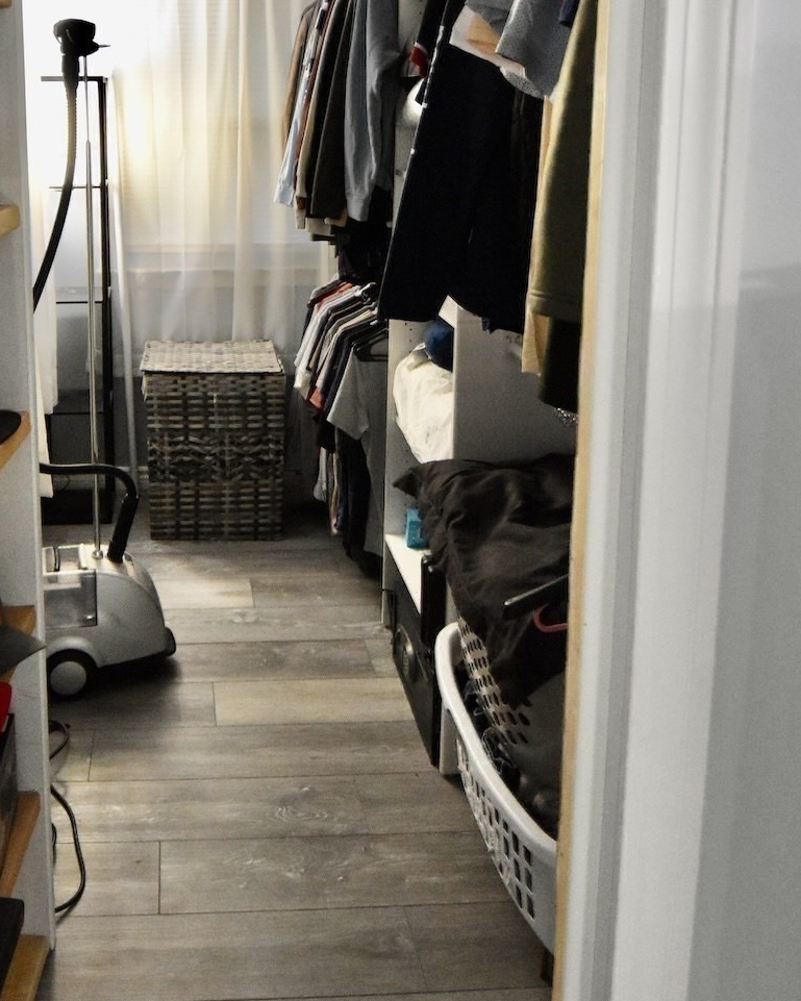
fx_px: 917
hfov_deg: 45.2
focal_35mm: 31
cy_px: 258
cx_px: 177
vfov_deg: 54.8
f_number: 3.5
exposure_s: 1/60
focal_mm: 11
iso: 3600
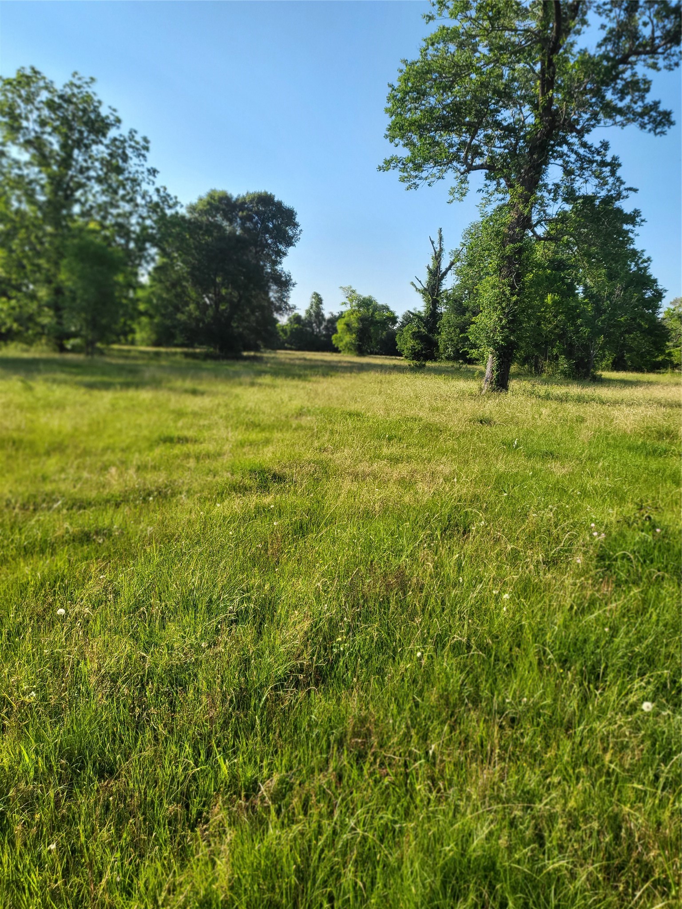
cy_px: 454
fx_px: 683
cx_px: 341
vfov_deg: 67.3
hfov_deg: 53.1
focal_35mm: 26
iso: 50
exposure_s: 1/1962
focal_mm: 4.25
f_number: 1.8
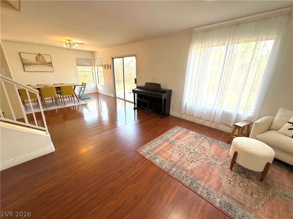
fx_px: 119
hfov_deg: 102.1
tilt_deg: -18.1
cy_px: 110
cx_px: 146
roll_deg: -0.9
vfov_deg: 85.7
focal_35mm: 14
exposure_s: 1/120
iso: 80
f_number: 2.2
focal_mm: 2.22
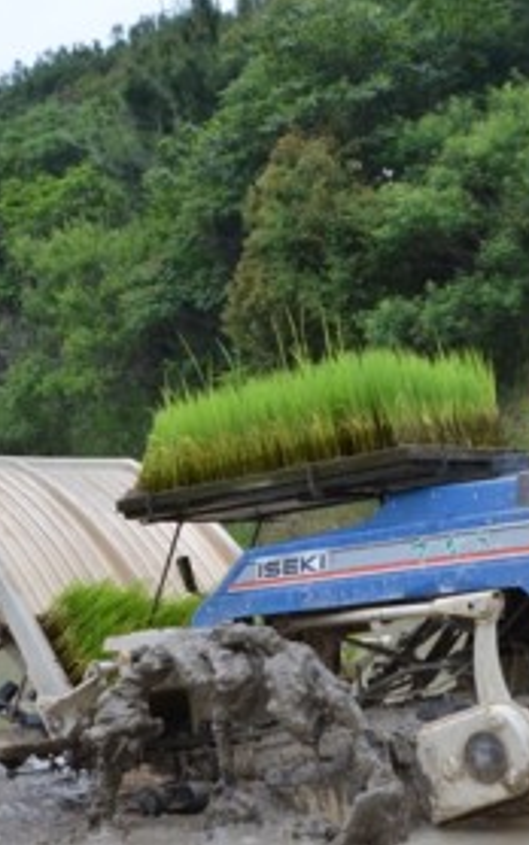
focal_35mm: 64
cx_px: 277
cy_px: 397
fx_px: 1475
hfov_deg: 20.3
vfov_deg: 32.0
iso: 1000
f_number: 5.6
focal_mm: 26
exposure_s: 1/1600
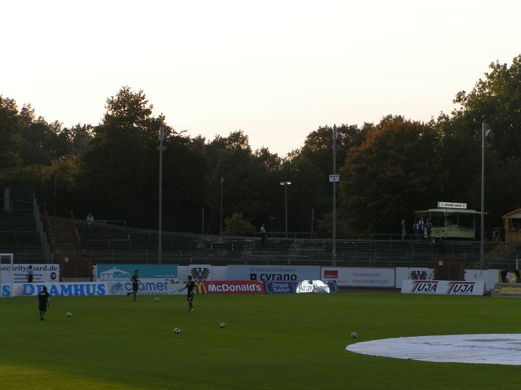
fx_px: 1972
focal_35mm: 131
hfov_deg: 15.1
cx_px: 260
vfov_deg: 11.3
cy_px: 195
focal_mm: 20
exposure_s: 1/200
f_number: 5
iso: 50
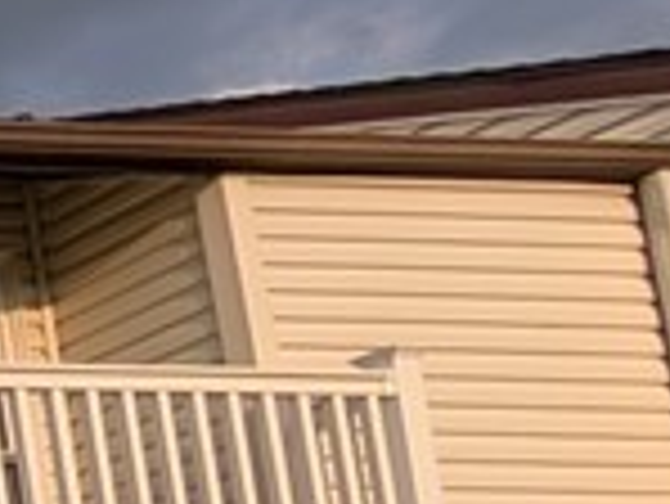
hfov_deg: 10.0
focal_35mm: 82
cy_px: 842
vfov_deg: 15.9
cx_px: -1567
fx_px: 1588
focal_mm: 2.02
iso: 52
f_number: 1.7
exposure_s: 1/3077
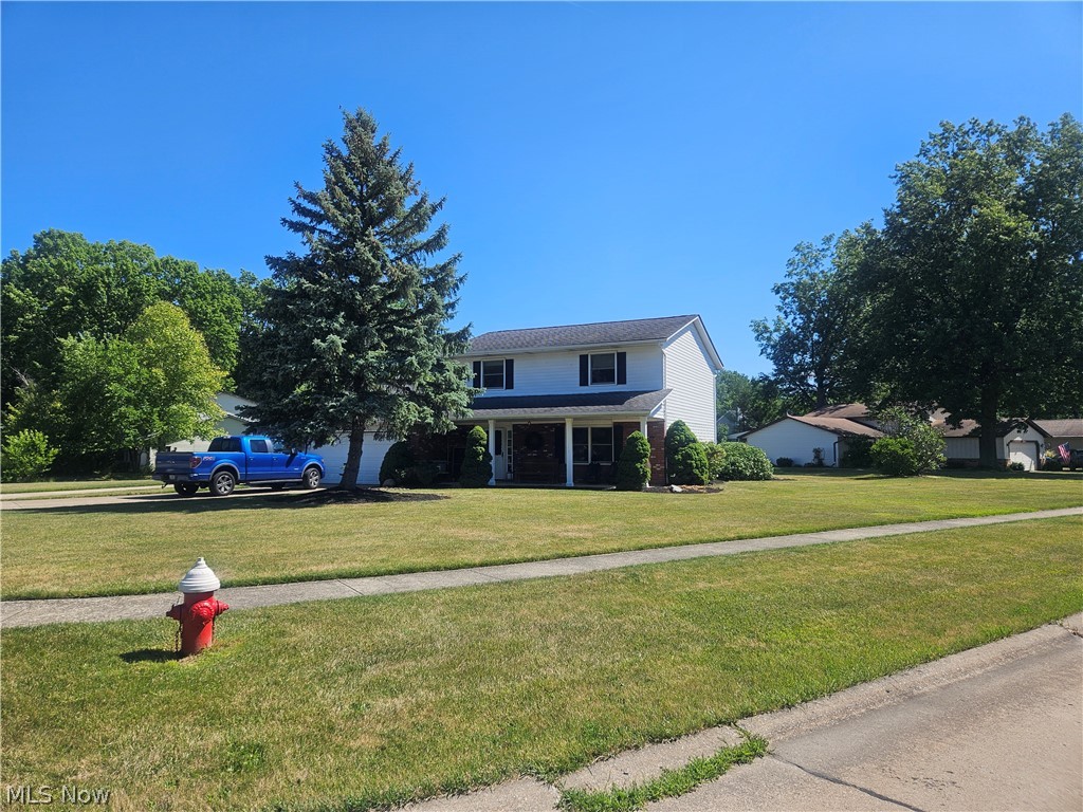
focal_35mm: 23
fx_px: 720
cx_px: 542
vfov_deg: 58.9
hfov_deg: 73.9
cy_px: 406
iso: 25
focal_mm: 5.4
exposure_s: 1/1814
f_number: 1.8
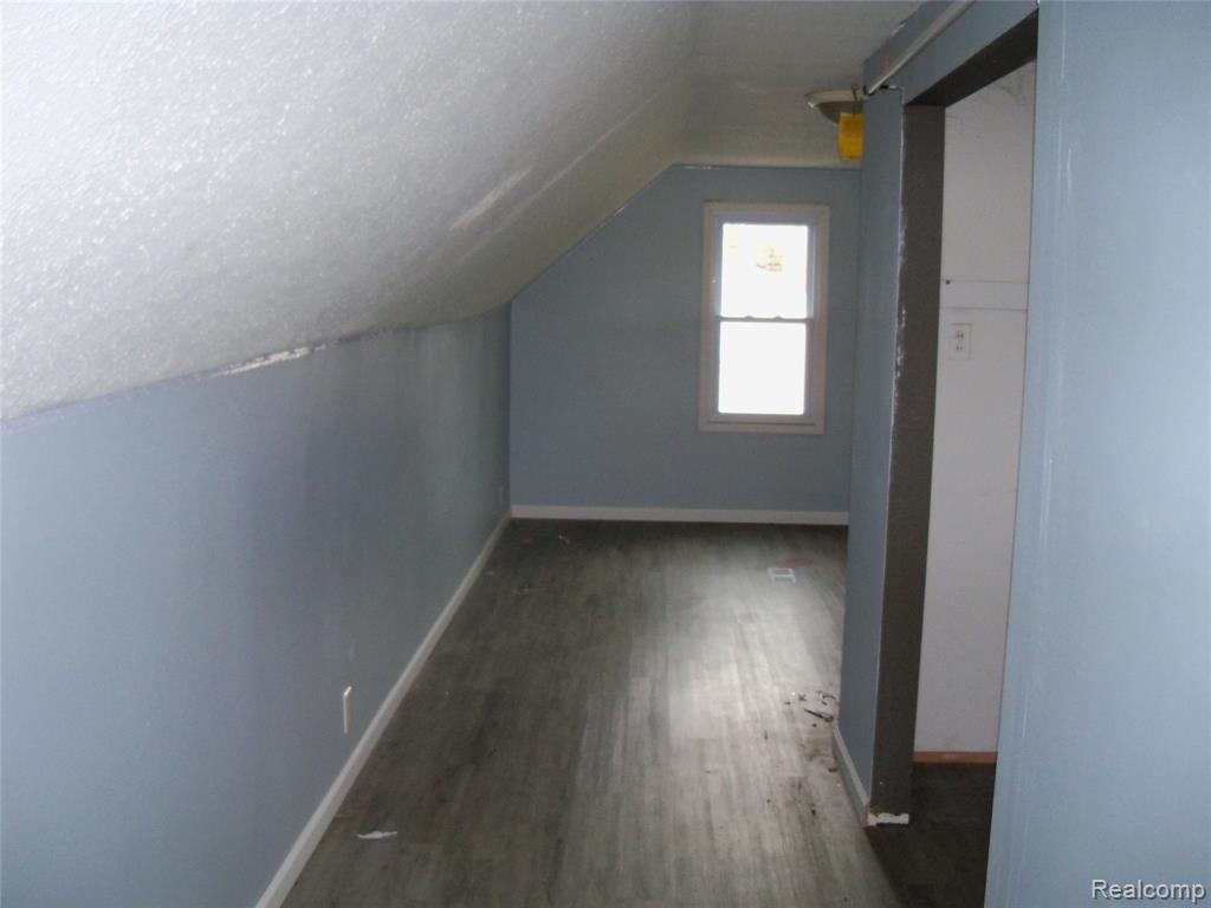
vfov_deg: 40.7
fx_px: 1224
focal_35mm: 35
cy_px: 454
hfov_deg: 52.6
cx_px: 606
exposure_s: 1/30
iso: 200
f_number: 3.5
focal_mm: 6.2
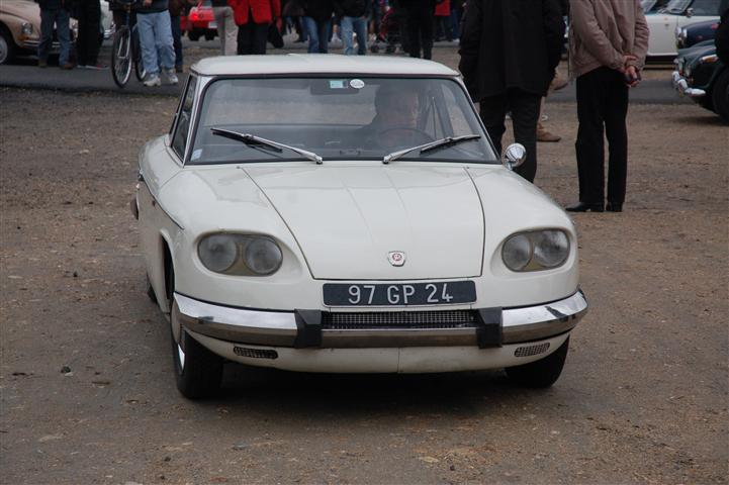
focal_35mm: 105
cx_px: 364
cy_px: 242
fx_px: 2125
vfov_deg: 13.0
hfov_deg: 19.5
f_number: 5.6
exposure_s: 1/500
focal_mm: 70
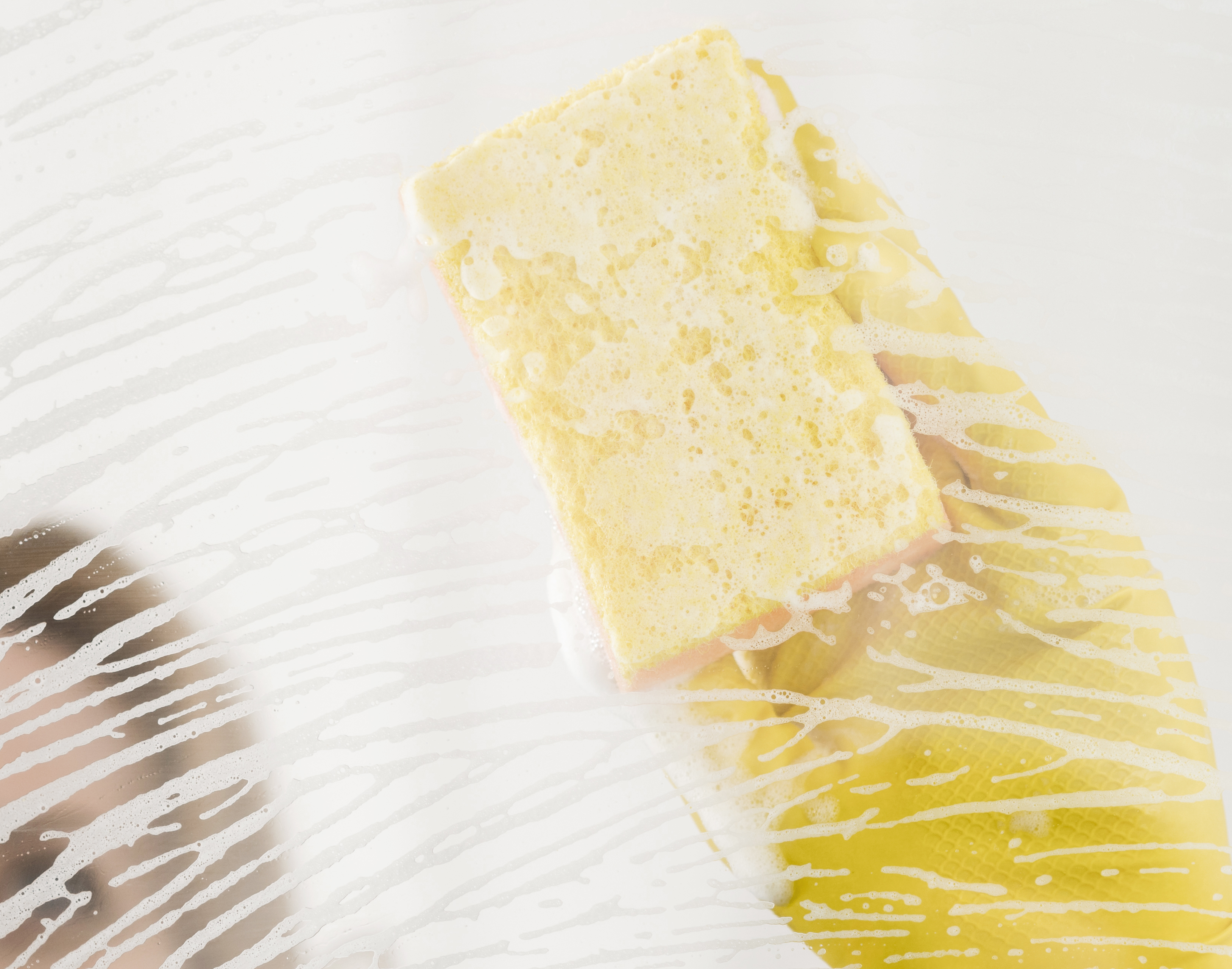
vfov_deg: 12.0
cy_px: 826
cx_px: 322
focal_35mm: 127
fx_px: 4600
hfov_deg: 15.2
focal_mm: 55
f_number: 3.2
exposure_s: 1/125
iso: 320
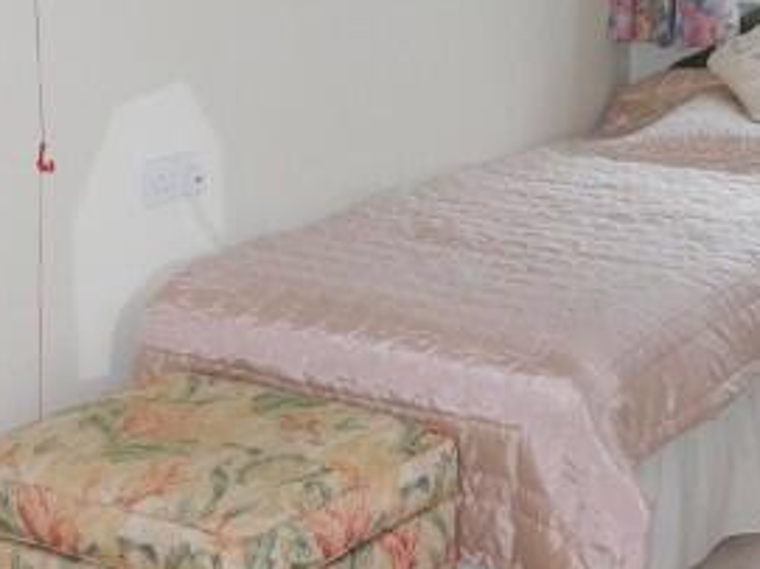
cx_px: 595
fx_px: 1909
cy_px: 196
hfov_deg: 22.2
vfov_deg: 16.9
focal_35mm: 87
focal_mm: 4
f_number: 3
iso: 200
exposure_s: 1/30
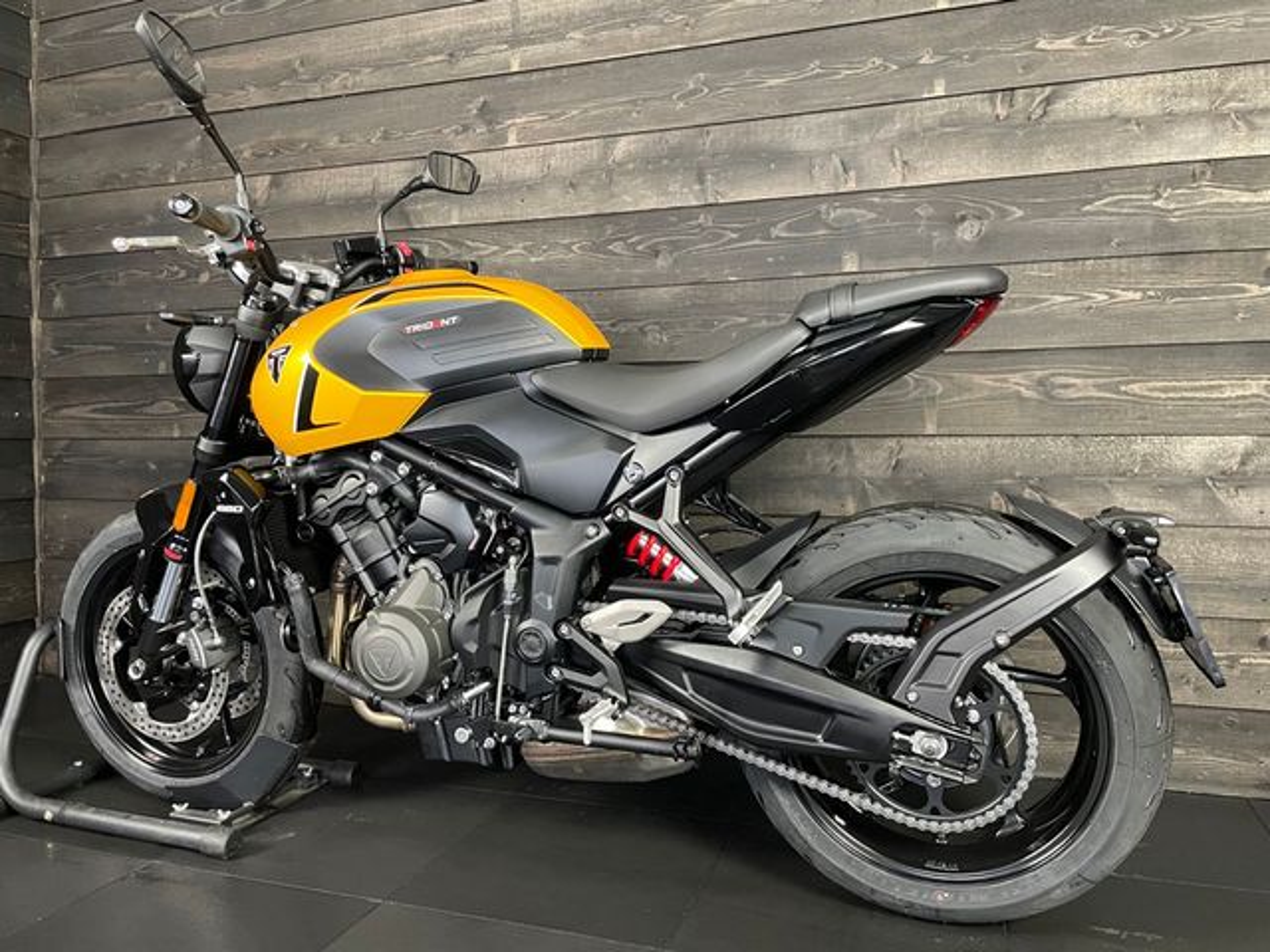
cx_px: 635
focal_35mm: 26
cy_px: 476
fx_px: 954
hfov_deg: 67.3
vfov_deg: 53.1
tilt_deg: -1.9
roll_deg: +0.4
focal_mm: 4.2
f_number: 1.6
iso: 320
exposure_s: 1/33
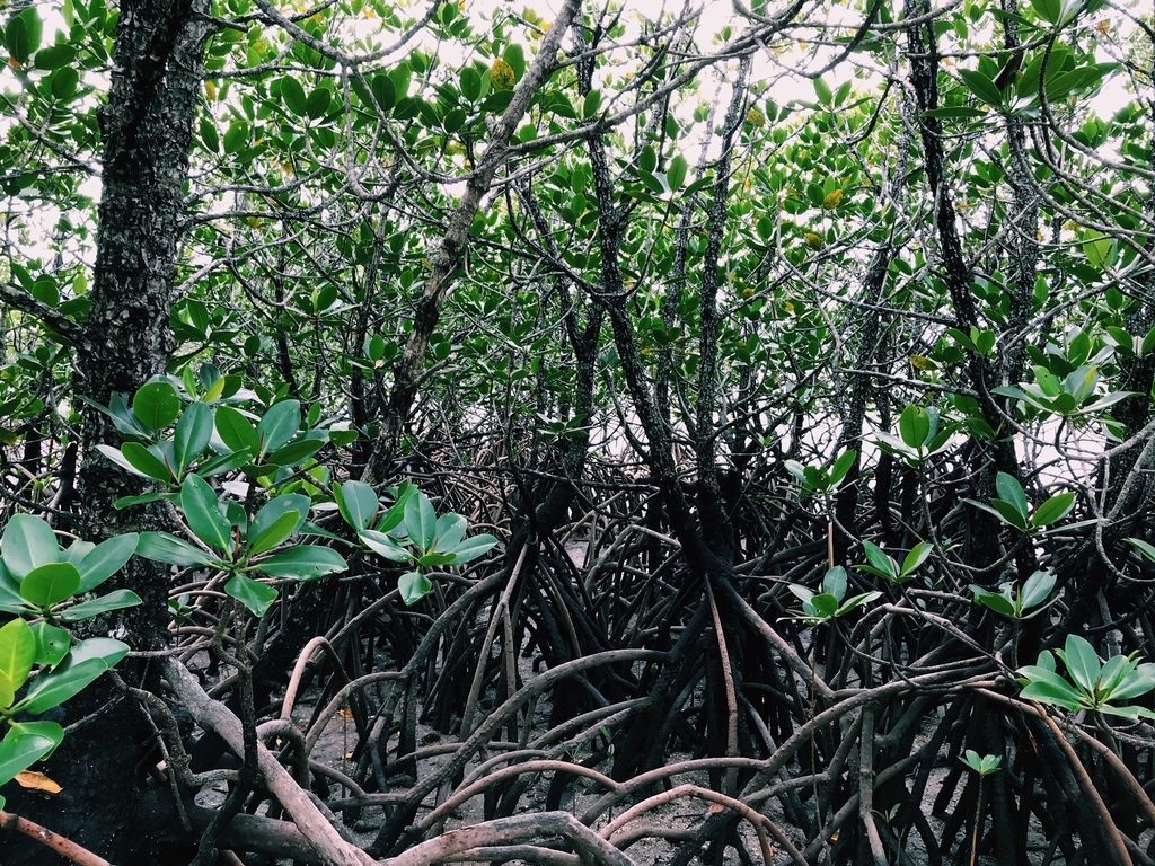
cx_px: 578
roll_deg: -0.9
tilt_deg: -4.2
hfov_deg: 63.4
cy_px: 433
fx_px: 934
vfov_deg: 49.7
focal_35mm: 28
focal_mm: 3.99
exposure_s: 1/93
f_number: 1.8
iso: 32
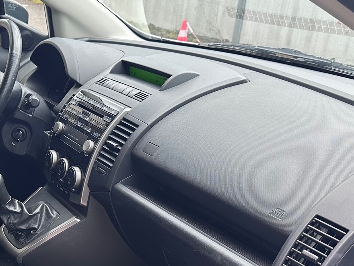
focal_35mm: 55
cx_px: 44
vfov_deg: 25.7
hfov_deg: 33.3
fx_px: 562
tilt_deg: -27.0
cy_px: 239
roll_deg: -1.4
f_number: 1.78
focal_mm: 6.86
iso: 64
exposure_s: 1/200
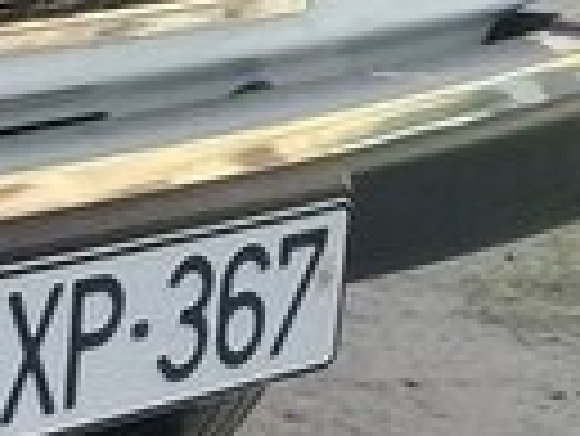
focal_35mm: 158
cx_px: -733
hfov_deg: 10.9
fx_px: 2650
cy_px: 20
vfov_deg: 9.4
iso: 50
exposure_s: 1/263
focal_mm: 3.3
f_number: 2.2
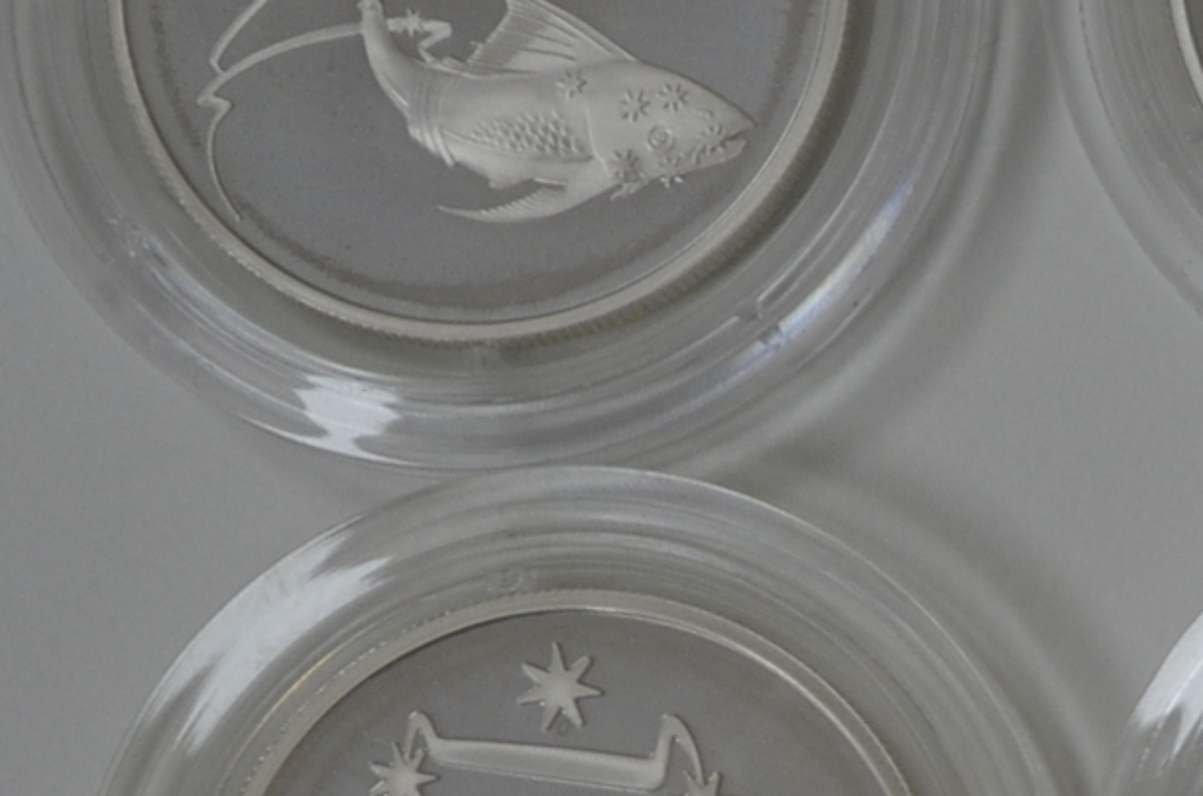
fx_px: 9668
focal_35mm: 290
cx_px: 2046
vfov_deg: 4.7
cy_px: 1008
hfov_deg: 7.0
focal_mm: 48
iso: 400
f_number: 5.6
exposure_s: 1/100
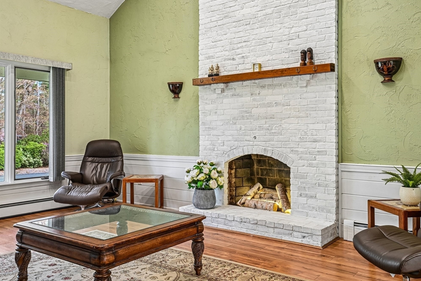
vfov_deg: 42.3
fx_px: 363
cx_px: 217
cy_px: 137
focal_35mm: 31
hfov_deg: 60.3
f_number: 8
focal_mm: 30
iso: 400
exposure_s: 1/10
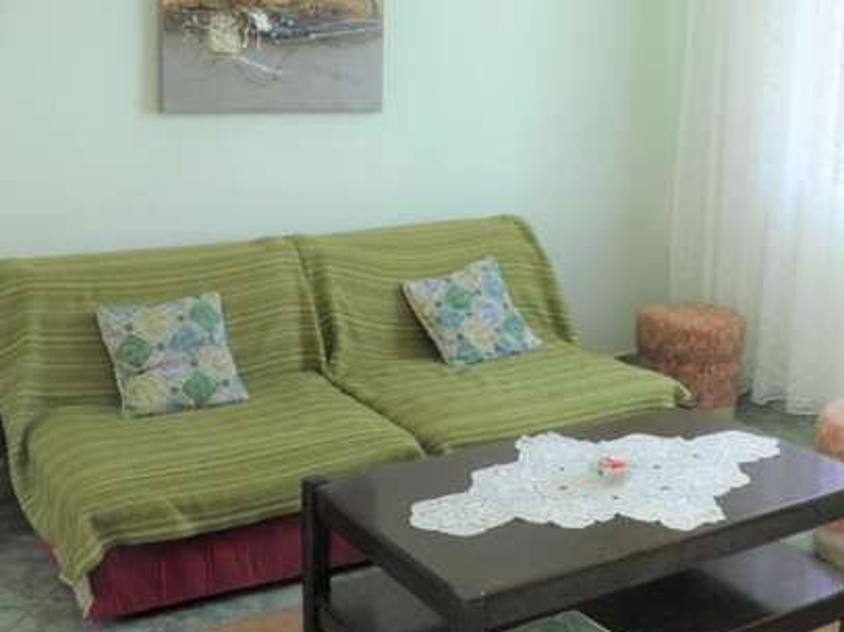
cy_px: 296
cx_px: 426
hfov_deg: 40.4
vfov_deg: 30.9
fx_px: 1146
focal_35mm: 47
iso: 64
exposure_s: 1/30
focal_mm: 4.9
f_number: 2.8
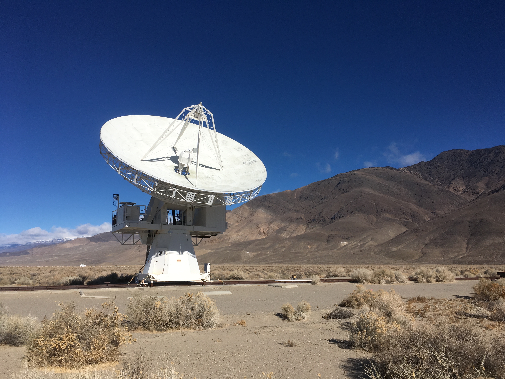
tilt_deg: +9.6
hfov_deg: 61.7
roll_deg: -0.2
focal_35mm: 29
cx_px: 252
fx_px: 423
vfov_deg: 48.2
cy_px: 190
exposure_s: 1/4274
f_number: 2.2
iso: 25
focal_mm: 4.15
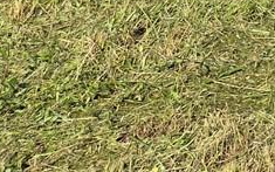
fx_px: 1244
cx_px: 790
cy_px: -399
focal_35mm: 166
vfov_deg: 6.9
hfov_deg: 9.9
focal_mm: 5.4
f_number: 1.8
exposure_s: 1/5127
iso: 80
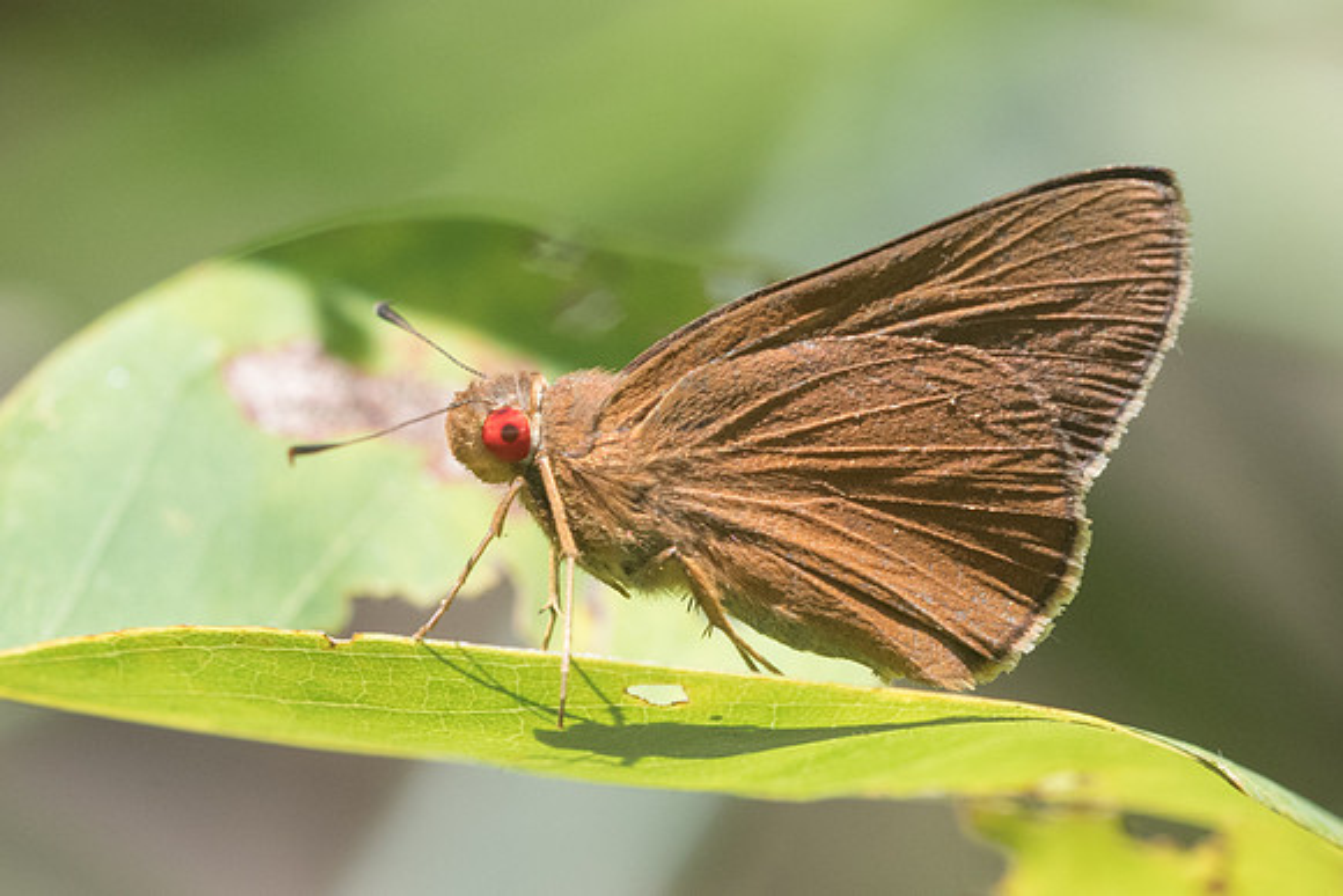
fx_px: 14681
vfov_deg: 3.5
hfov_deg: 5.2
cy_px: 483
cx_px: 844
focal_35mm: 393
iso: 800
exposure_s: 1/320
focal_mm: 150
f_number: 11
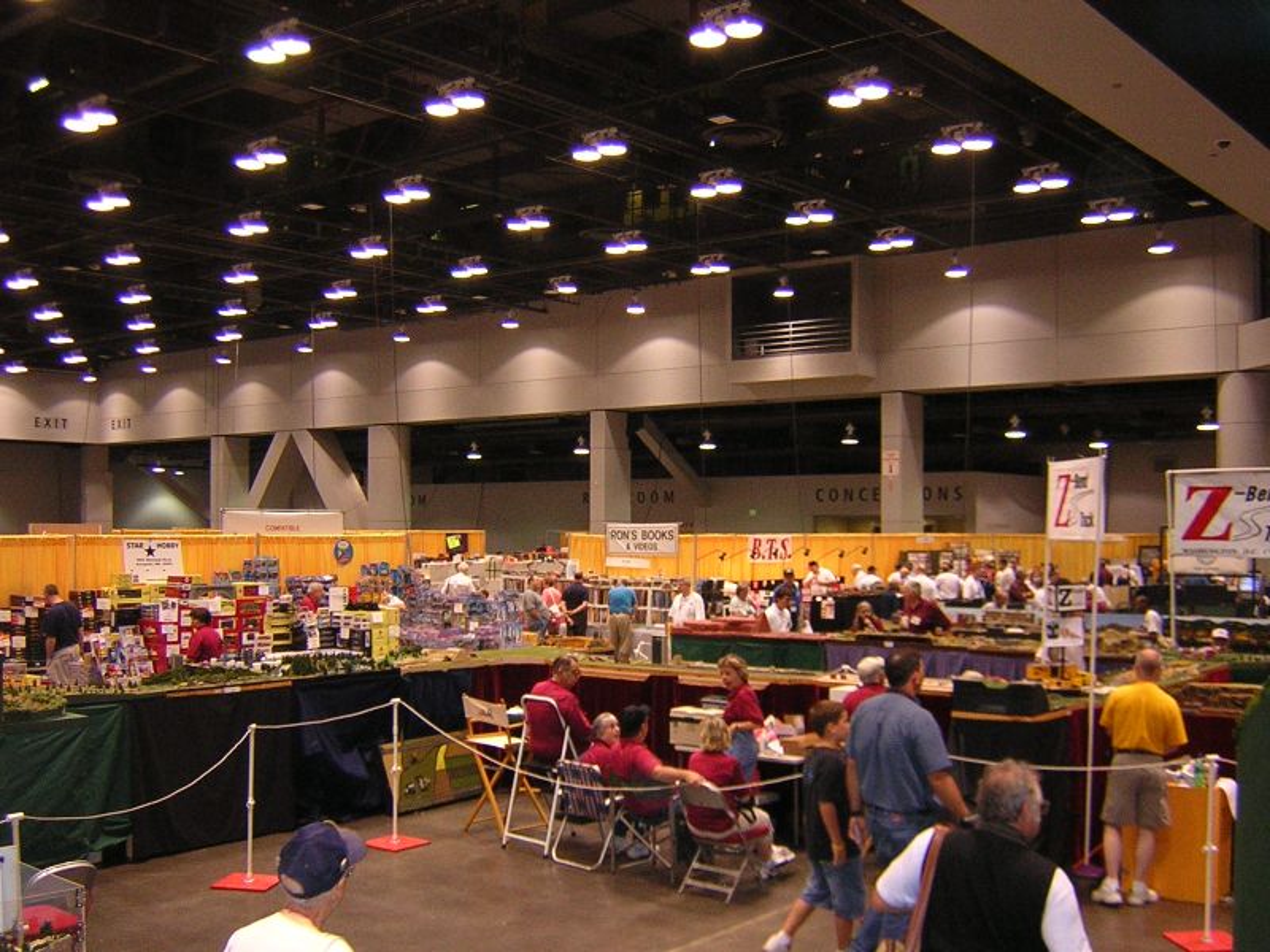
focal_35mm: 36
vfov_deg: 39.7
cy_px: 476
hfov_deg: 51.4
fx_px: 1321
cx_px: 635
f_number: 2.6
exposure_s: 1/60.1
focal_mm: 4.7
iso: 400
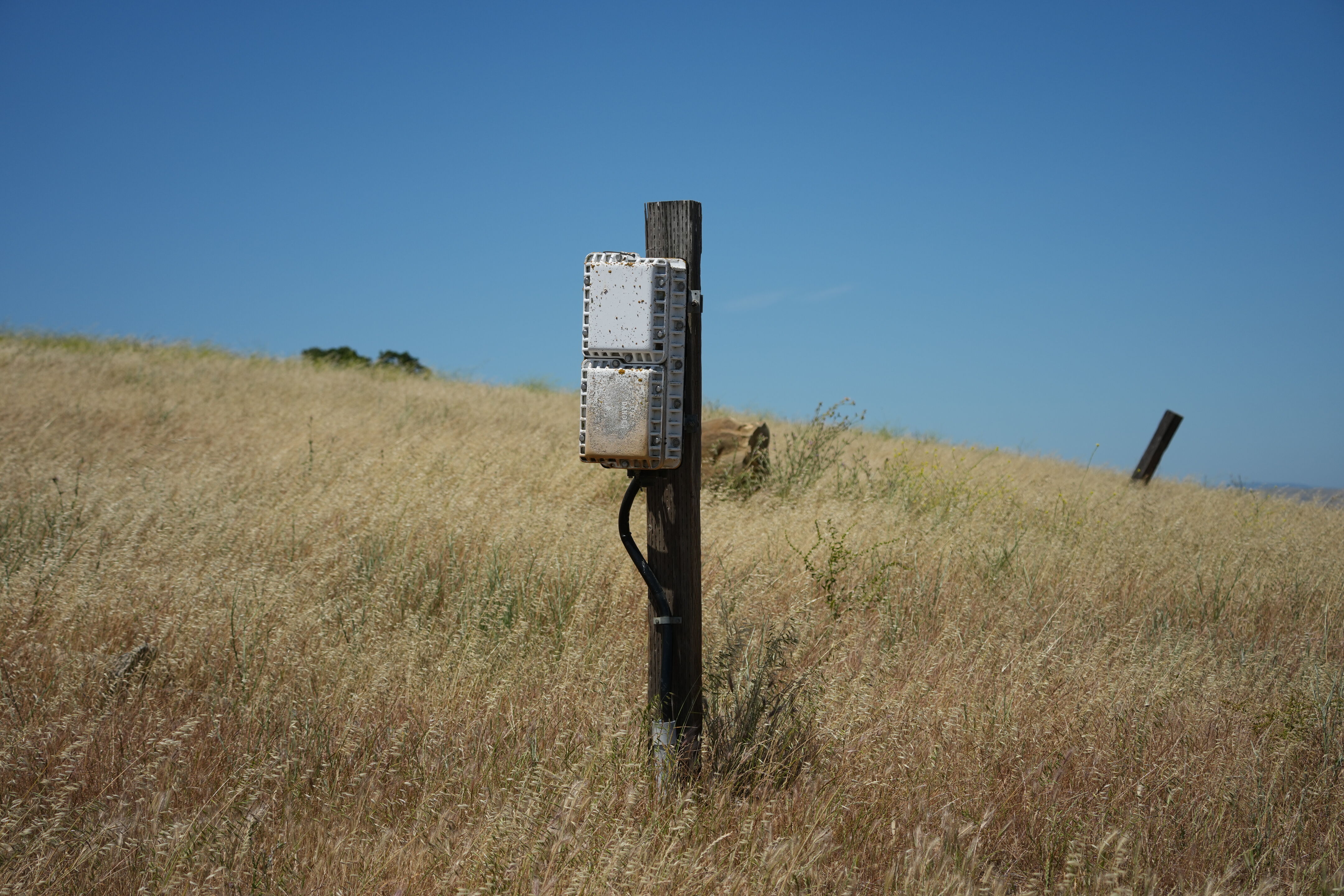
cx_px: 672
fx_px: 2389
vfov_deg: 21.2
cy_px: 448
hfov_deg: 31.4
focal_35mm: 64
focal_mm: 64
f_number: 5
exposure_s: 1/3200
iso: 250
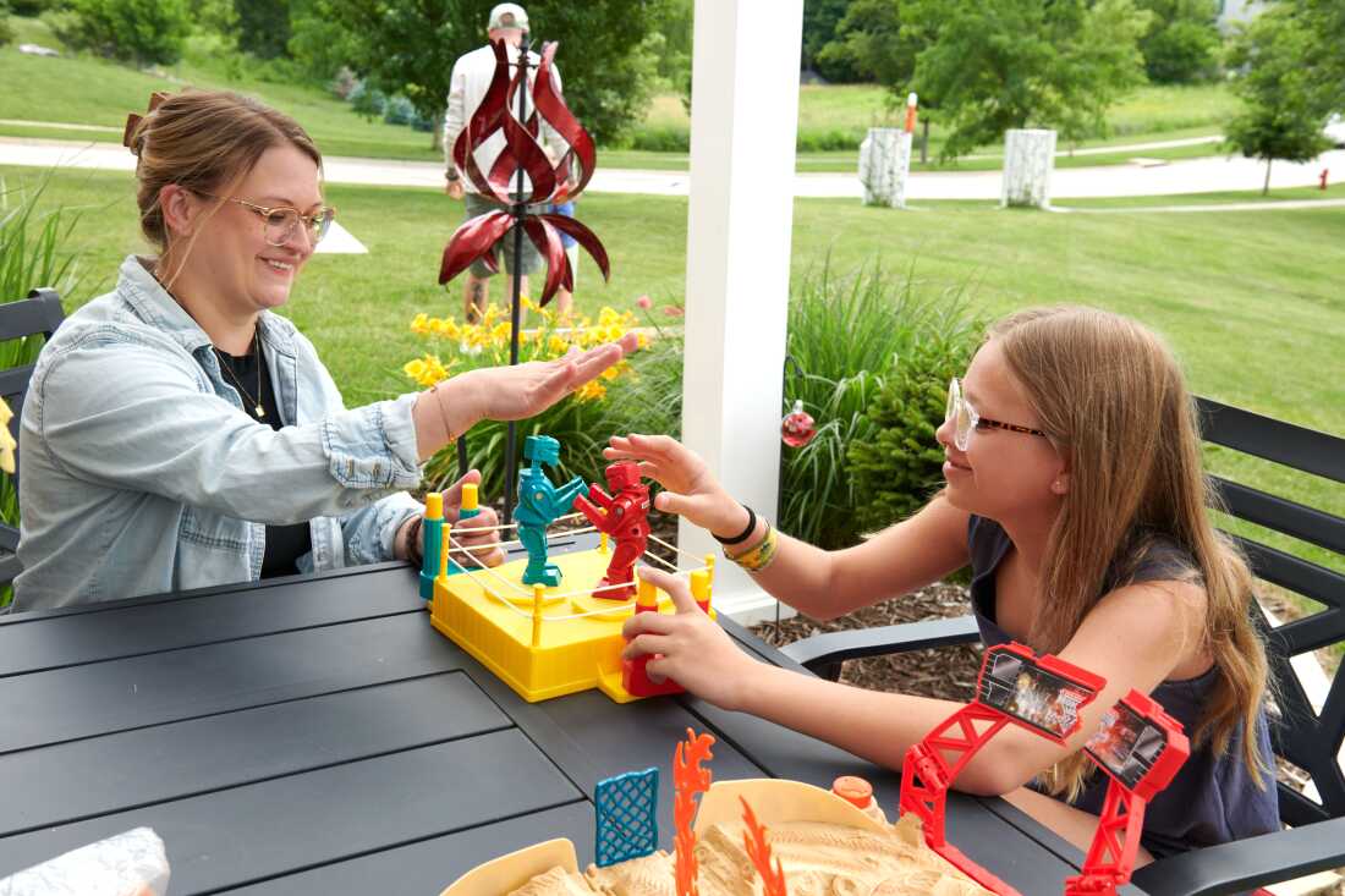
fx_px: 1419
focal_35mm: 38
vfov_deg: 35.0
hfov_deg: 50.7
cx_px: 672
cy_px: 448
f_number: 8
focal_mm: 38
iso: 500
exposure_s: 1/500
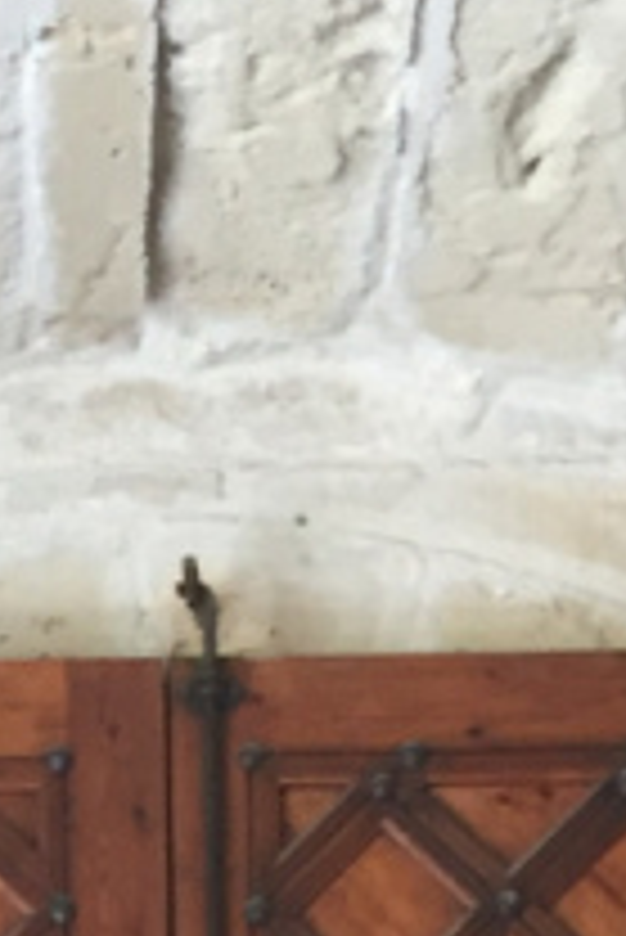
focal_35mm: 174
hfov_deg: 7.9
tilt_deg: +5.1
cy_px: 2416
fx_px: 4531
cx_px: 104
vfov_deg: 10.0
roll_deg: +1.4
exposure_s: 1/33
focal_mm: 4.15
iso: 50
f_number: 2.2
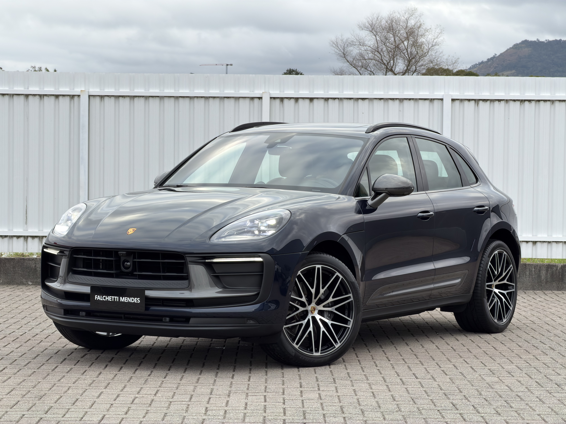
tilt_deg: -2.6
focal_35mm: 100
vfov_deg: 14.8
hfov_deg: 19.6
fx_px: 1635
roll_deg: -0.5
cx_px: 283
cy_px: 212
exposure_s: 1/121
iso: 50
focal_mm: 16.89
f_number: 2.8
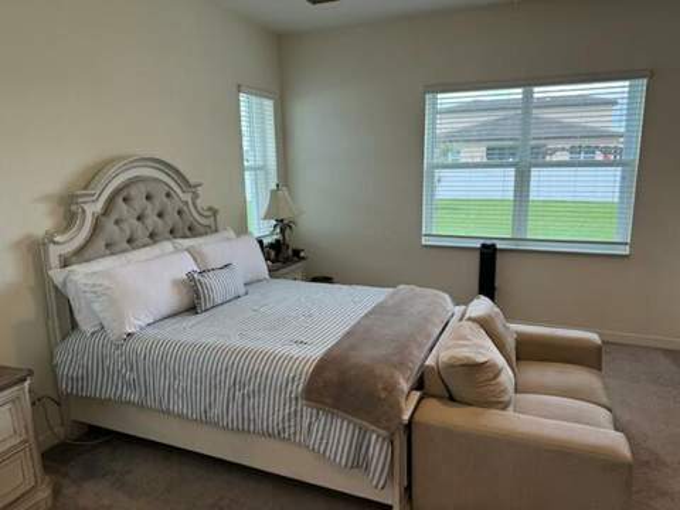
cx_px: 340
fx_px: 471
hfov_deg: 71.6
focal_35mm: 24
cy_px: 255
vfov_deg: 56.8
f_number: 1.78
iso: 64
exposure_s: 1/120
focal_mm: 6.76
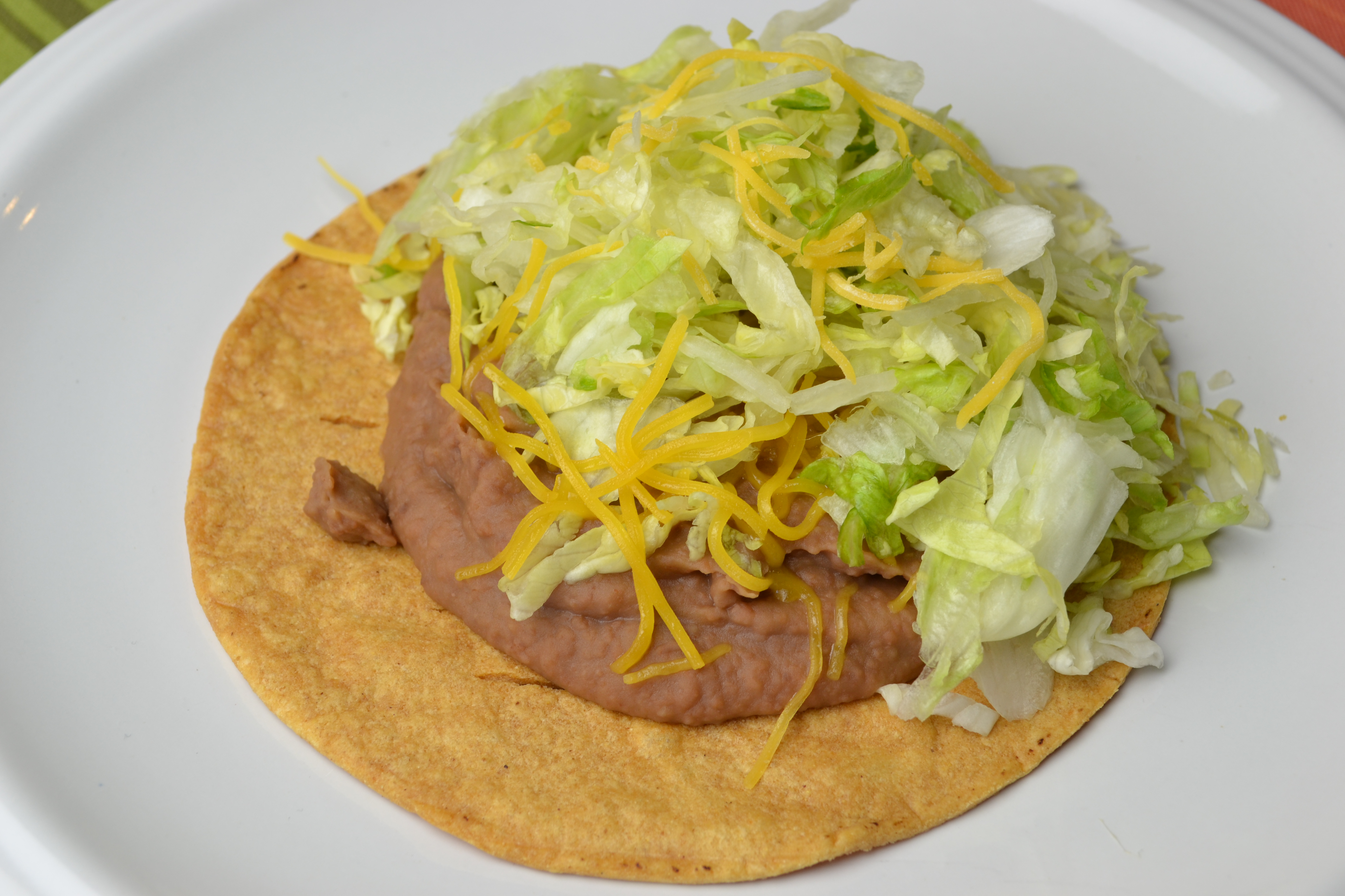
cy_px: 448
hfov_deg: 38.9
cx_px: 672
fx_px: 1905
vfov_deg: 26.5
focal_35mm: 51
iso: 200
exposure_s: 1/30
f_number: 9
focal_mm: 34
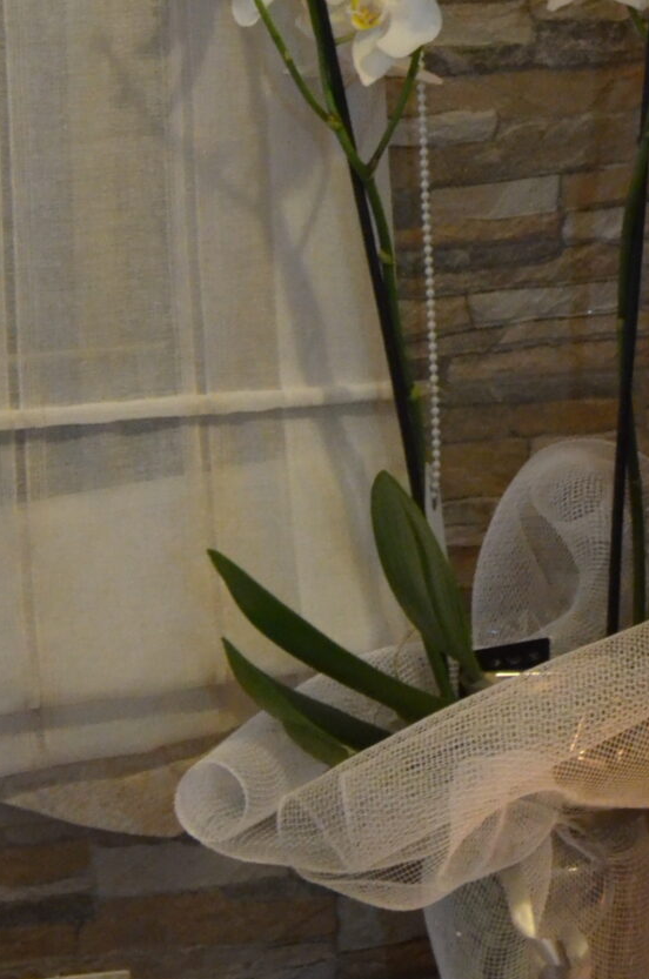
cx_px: 990
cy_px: 19
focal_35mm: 166
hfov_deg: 8.1
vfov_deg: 12.3
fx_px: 4507
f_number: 5
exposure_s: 1/30
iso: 2500
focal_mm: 36
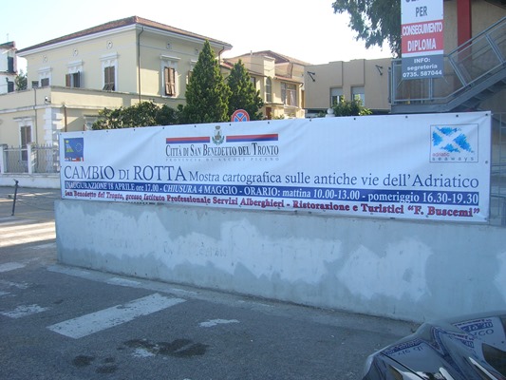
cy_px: 190
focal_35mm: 34
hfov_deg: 53.9
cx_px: 253
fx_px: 497
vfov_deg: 41.8
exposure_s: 1/110
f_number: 4.9
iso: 50
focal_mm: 5.7
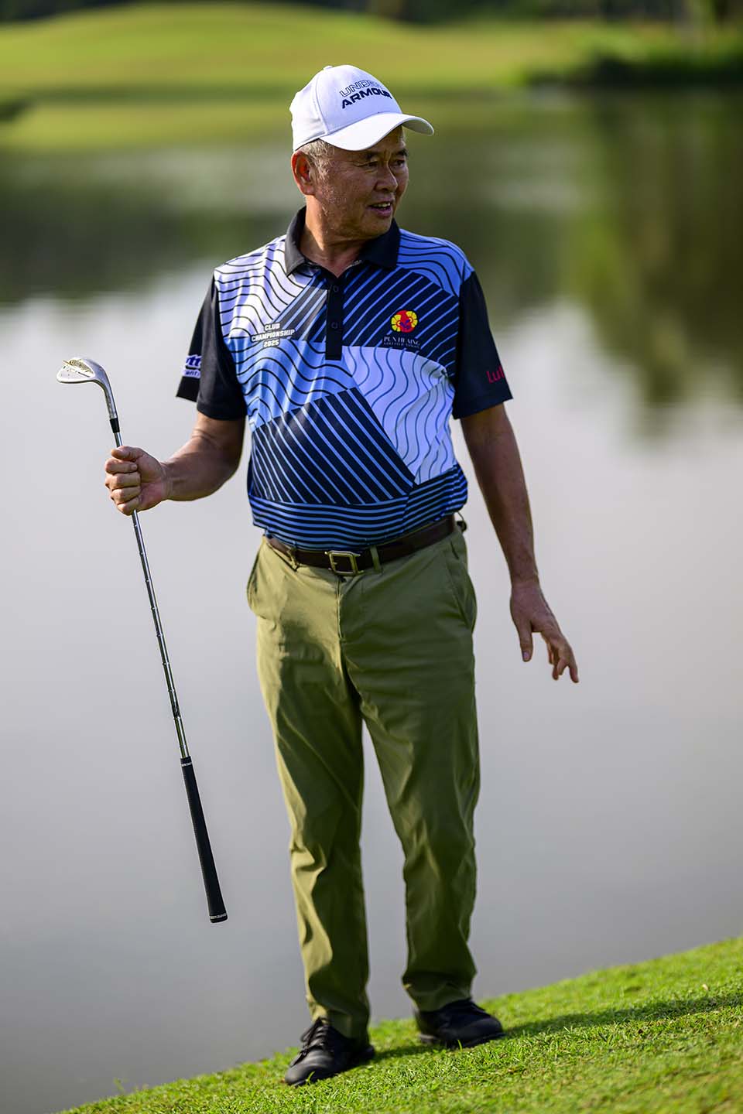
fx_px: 2631
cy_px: 557
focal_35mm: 85
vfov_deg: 23.9
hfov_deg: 16.1
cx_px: 372
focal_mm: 85
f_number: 1.2
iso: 180
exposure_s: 1/6400
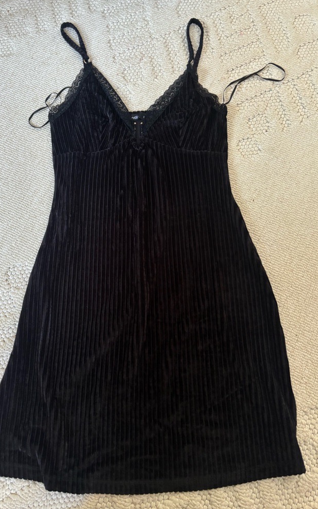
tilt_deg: -74.3
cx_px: 135
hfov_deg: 44.4
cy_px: 253
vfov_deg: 66.5
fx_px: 388
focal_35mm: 28
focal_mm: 5.96
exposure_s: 1/42
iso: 500
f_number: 1.6
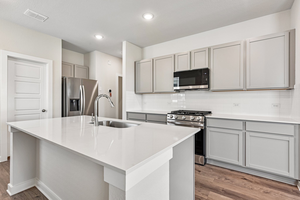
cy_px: 100
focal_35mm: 17
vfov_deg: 70.4
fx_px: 142
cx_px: 150
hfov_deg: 93.3
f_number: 8
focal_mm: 17
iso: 220
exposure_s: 1/15
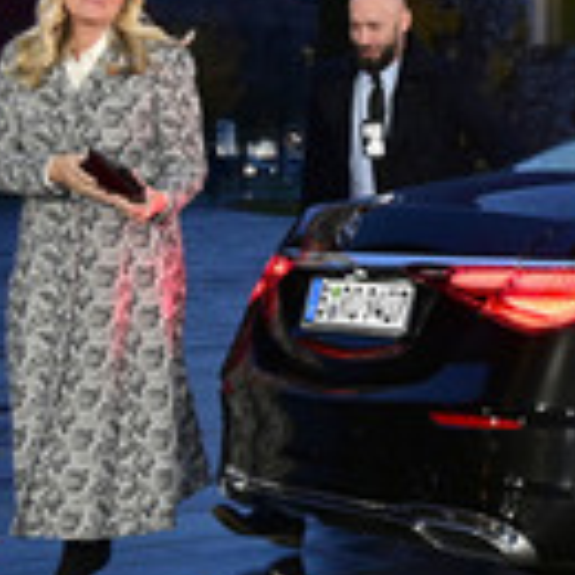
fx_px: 2048
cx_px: 966
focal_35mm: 109
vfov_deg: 15.9
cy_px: 172
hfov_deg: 14.4
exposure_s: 1/160
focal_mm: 37
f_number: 5
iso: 5000
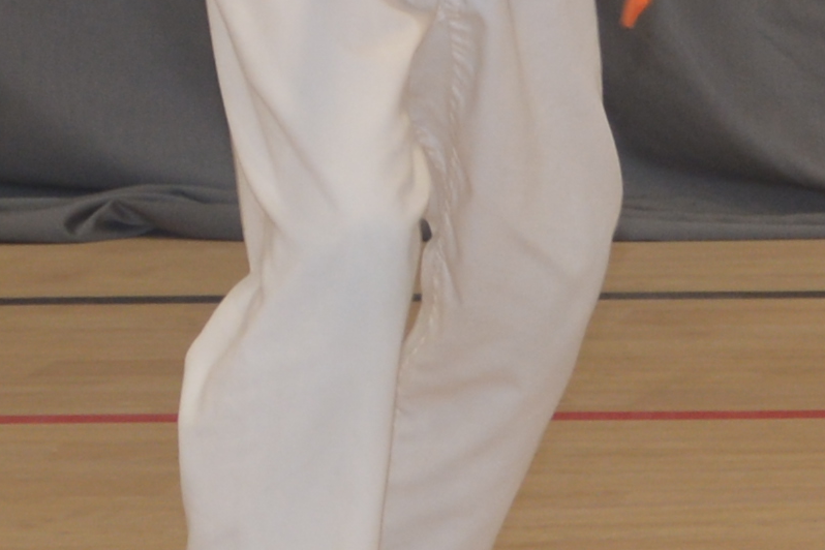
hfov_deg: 4.5
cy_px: -773
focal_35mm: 451
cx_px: 1941
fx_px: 10335
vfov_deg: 3.0
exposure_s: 1/30
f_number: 4.5
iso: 250
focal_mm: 40
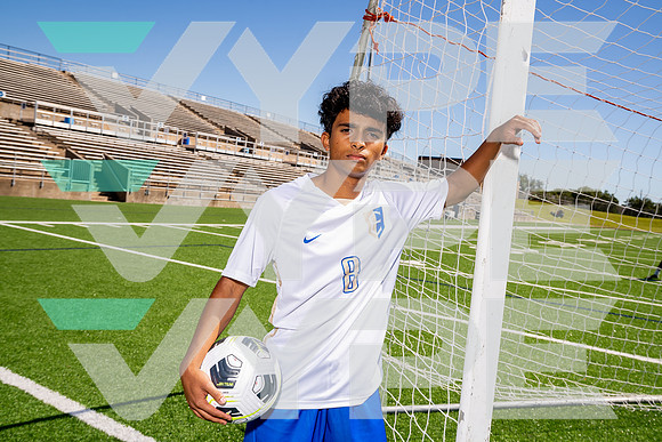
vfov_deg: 42.3
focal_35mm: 31
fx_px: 570
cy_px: 221
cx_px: 331
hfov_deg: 60.3
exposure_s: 1/250
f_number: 8
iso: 100
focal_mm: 31
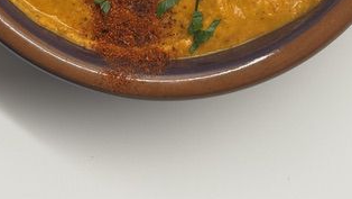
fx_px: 1037
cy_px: -170
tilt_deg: -85.7
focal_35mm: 111
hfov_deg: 19.3
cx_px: 177
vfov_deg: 10.3
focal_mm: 6.76
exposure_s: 1/100
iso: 50
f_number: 1.78
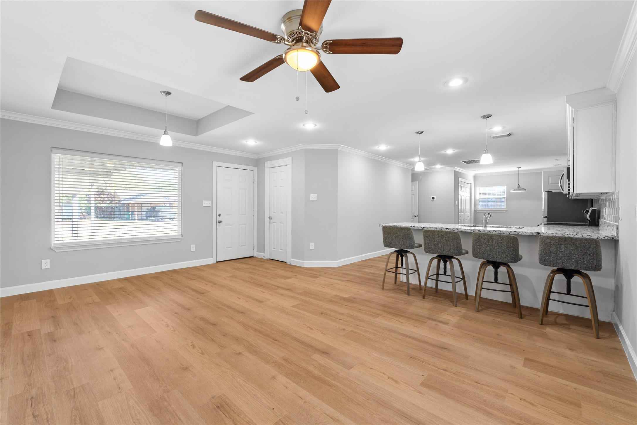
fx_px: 265
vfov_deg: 77.3
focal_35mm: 15
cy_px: 212
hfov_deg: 100.4
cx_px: 318
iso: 100
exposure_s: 3
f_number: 8
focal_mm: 10
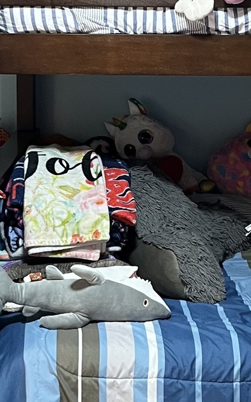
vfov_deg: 20.5
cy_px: 110
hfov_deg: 12.9
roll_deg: -0.6
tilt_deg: -5.2
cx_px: 167
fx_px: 1106
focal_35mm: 101
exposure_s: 1/60
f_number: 1.6
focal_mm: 5.1
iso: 320
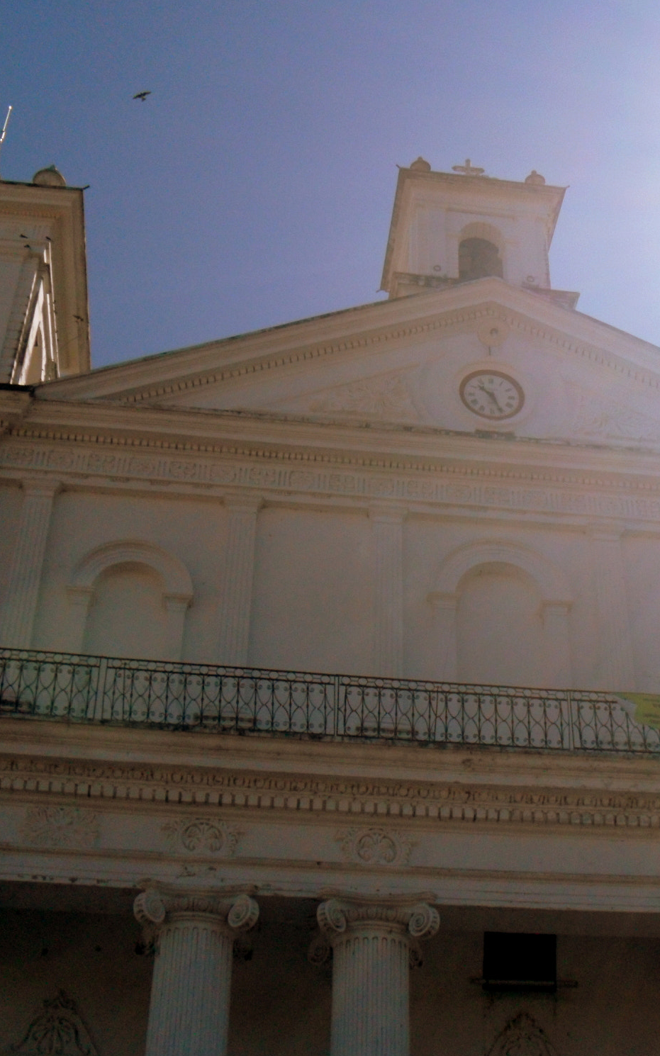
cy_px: 521
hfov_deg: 25.2
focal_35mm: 51
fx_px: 1468
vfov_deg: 39.6
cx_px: 455
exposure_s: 1/750
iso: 200
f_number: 7.6
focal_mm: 6.3
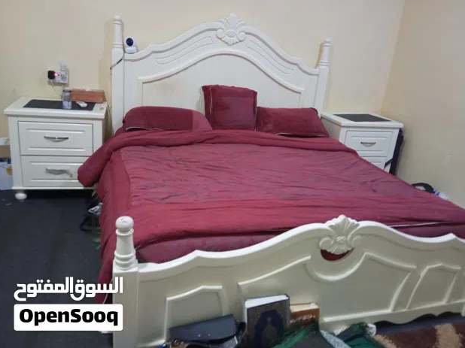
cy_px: 168
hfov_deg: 61.7
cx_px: 236
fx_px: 389
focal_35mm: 29
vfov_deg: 48.2
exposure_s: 1/20
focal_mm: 4.22
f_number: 1.8
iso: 3411
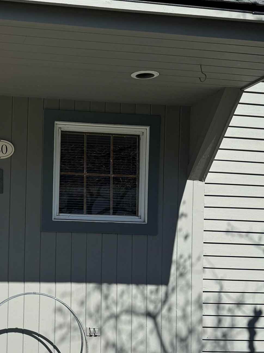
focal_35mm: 57
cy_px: 240
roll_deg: -1.3
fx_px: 580
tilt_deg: +3.3
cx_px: 17
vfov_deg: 33.4
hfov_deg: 24.8
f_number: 1.78
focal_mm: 6.76
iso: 80
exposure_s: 1/4608
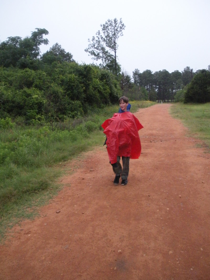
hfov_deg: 39.7
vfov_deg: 51.3
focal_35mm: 36
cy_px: 140
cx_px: 105
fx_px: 291
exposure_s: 1/53.6
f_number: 3.5
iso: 400
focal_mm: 6.3
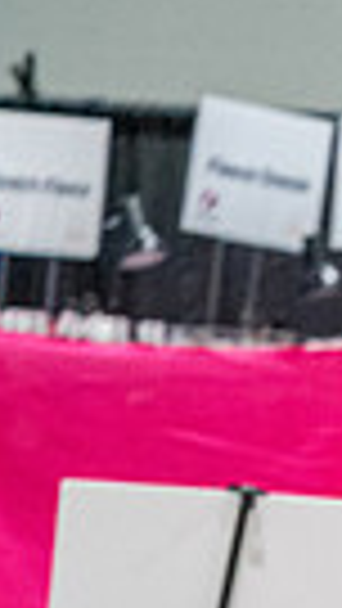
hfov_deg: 1.3
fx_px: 14468
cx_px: 1107
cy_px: 844
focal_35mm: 898
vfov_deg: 2.4
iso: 6400
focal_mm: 200
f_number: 2.8
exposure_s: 1/250
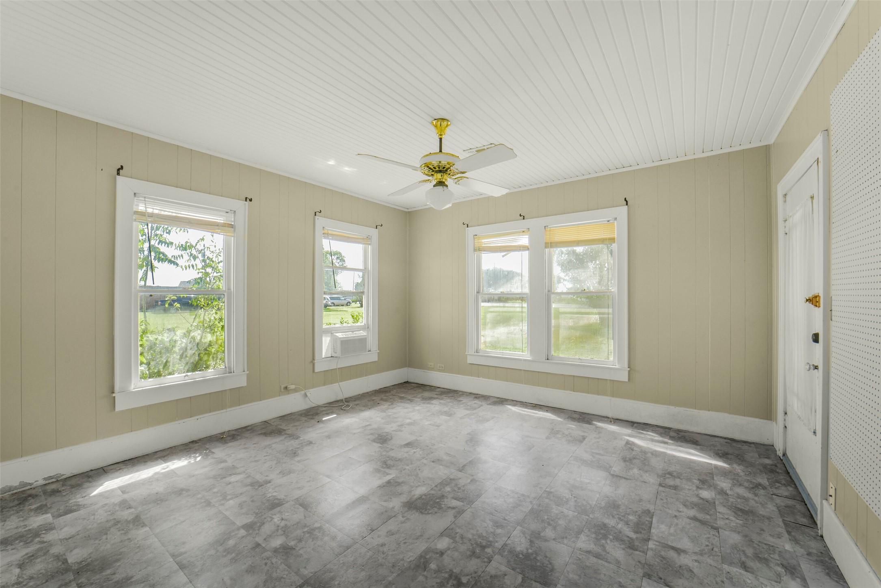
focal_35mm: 14
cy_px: 294
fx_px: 343
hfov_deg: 104.2
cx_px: 440
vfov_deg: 81.2
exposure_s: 1/60
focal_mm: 14
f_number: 11
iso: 500
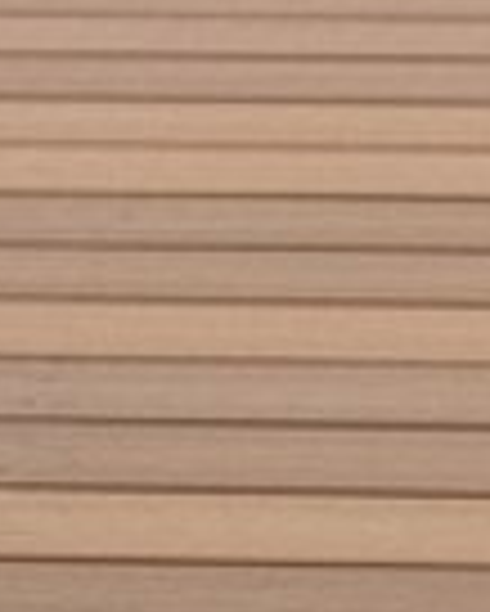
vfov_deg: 8.6
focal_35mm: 198
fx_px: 3585
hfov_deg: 7.7
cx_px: 611
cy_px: -986
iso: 1257
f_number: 1.8
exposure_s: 1/715
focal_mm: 6.4
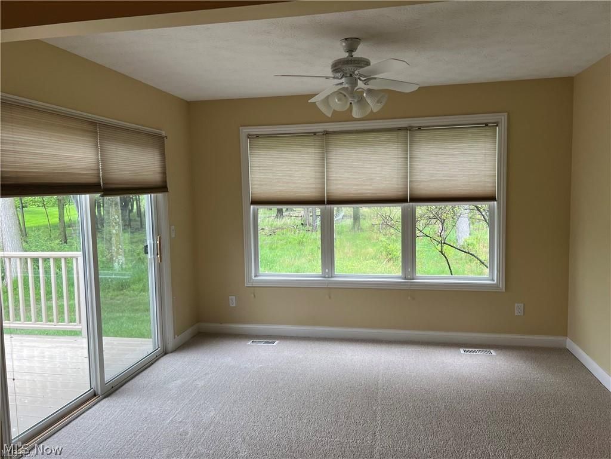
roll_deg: +1.0
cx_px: 306
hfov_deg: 67.3
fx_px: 459
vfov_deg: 53.1
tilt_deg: -5.9
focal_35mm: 26
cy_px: 230
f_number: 1.5
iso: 64
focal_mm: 5.7
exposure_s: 1/120
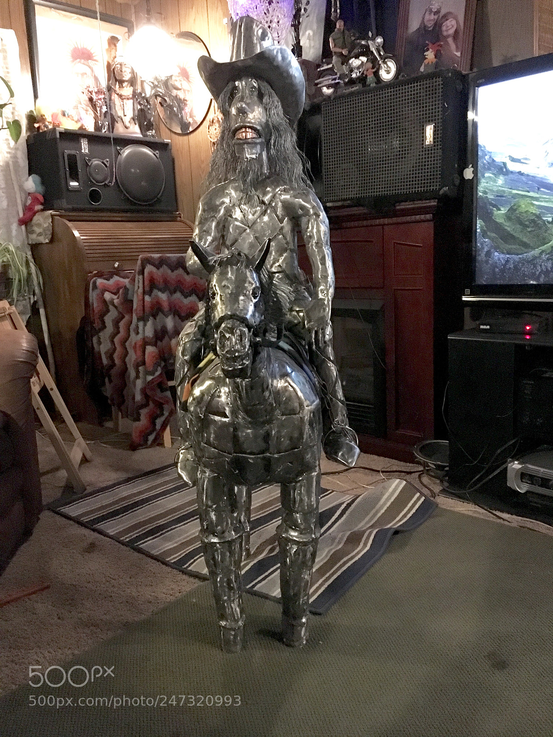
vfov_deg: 61.7
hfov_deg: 48.2
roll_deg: +3.5
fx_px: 618
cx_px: 276
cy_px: 368
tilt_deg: -11.0
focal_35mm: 29
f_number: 2.2
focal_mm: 4.15
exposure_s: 1/15
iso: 1000
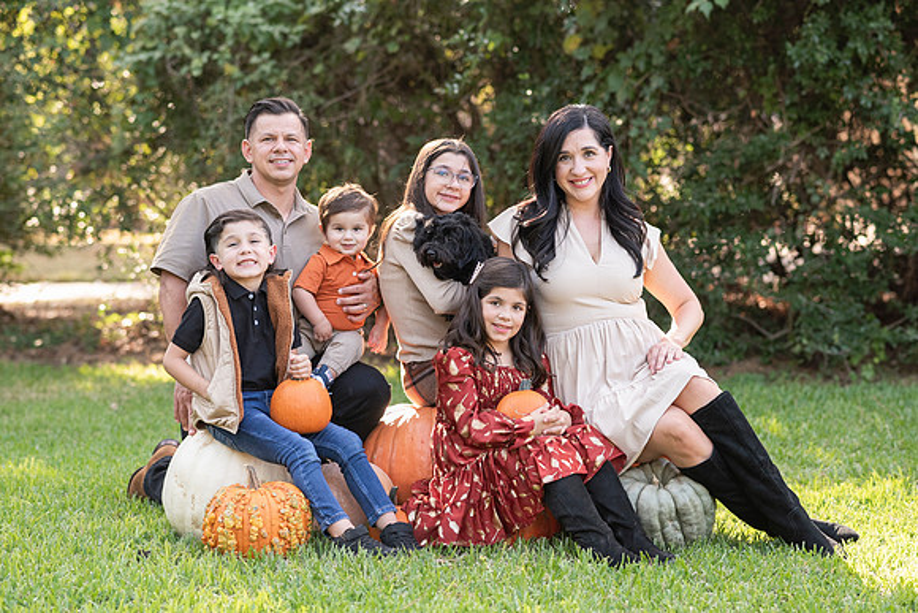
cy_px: 323
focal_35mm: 93
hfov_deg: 21.9
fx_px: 2373
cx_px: 460
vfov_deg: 14.7
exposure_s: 1/800
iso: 640
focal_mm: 85
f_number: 3.2
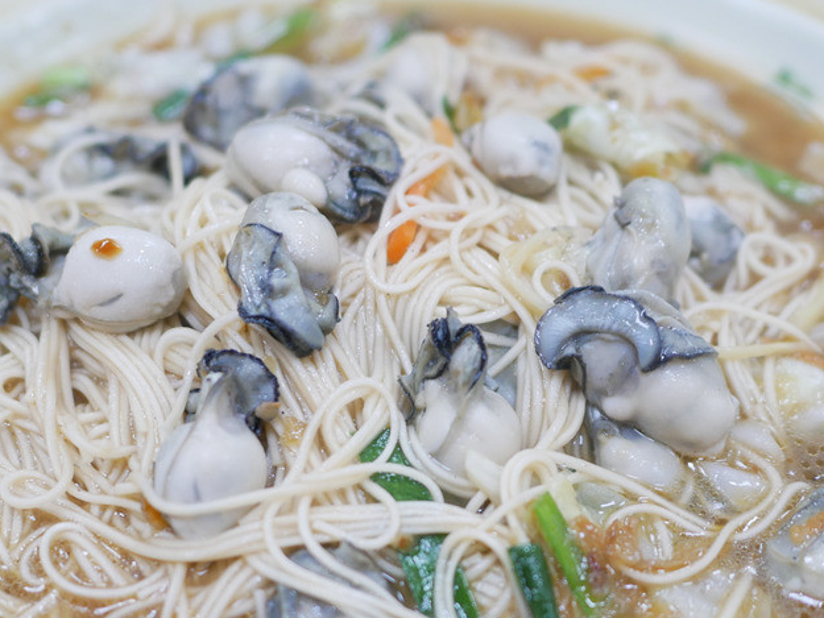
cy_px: 439
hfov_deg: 39.6
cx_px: 422
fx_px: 1143
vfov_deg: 29.9
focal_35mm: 48
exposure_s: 1/60
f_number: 1.7
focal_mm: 15
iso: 320
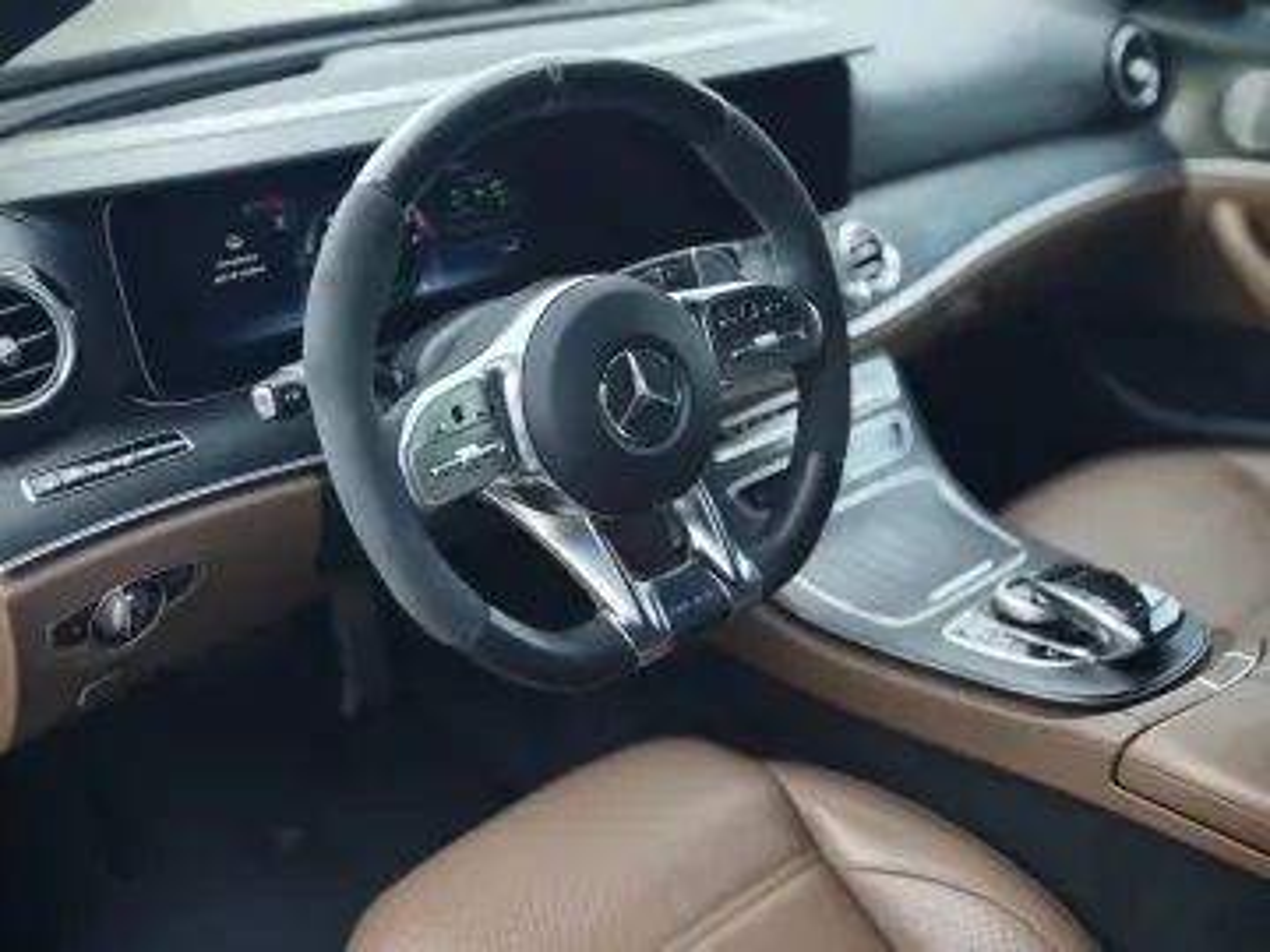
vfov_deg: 40.7
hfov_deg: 52.6
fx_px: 1284
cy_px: 476
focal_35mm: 35
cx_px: 635
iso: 50
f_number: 1.4
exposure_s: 1/161
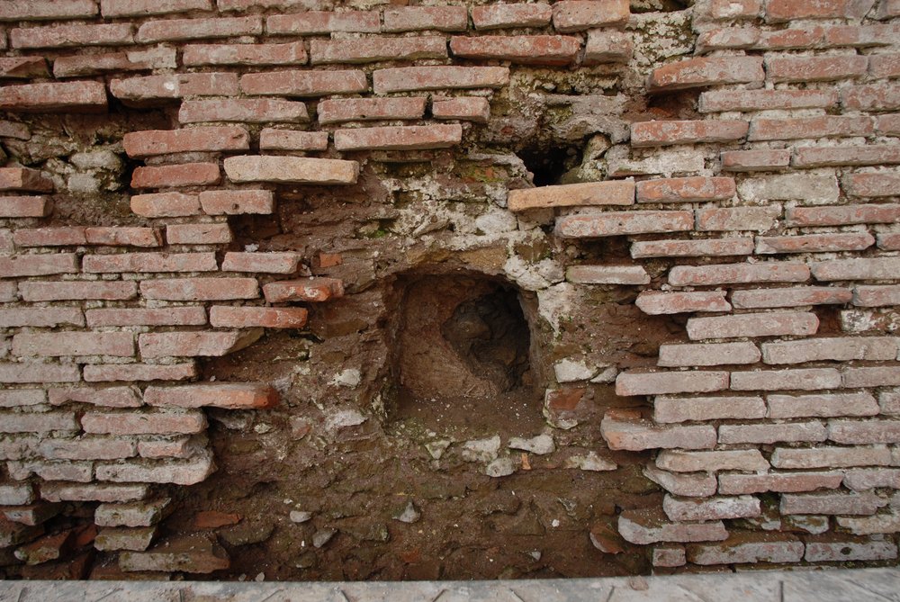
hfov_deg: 81.1
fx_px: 526
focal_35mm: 21
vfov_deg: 59.6
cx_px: 450
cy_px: 301
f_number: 5
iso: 200
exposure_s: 1/90
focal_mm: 14
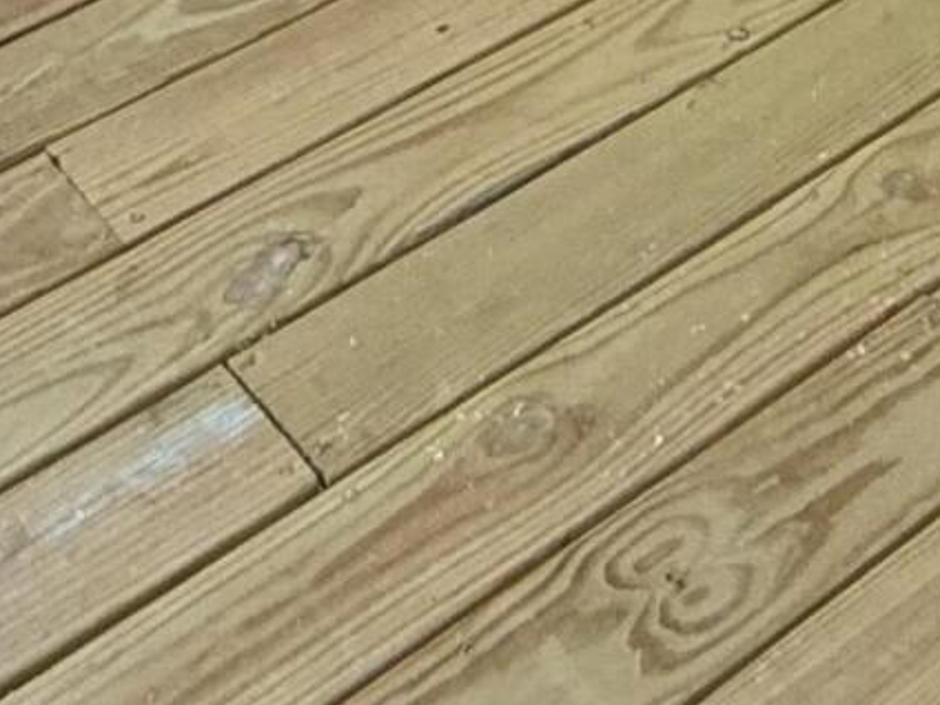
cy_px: -1519
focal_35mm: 99
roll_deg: +1.6
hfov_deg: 19.5
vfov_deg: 10.1
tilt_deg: -3.9
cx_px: 856
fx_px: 2688
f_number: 2.2
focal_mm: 2.22
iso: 64
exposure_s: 1/99
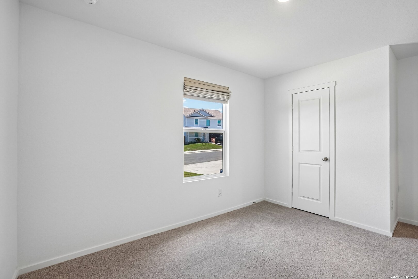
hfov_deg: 96.7
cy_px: 140
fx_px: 186
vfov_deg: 73.7
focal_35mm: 16
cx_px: 209
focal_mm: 16
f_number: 8
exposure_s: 1/80
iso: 400
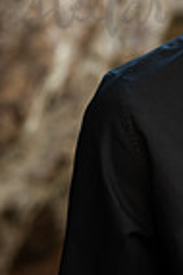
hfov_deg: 8.5
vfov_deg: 12.9
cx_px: 284
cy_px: 6
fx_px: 1200
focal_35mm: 157
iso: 320
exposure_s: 1/125
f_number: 2.2
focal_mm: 50
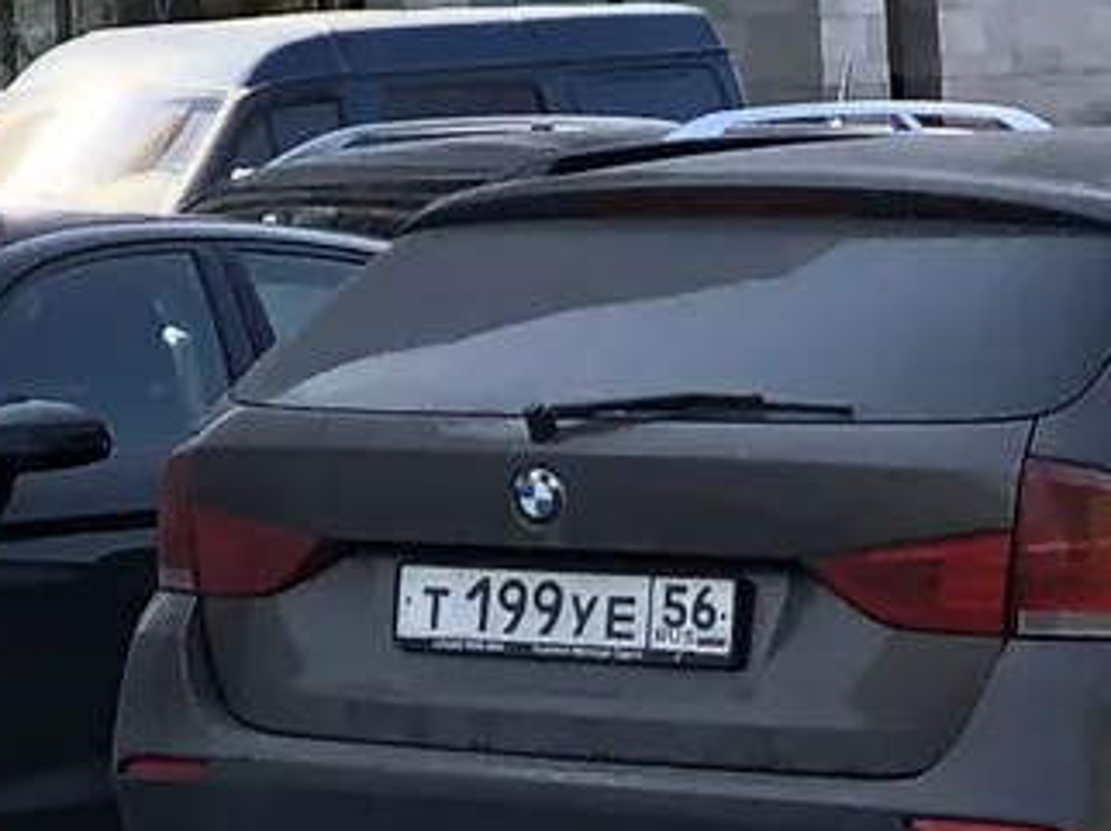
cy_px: -355
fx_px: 6703
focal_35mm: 209
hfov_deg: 7.9
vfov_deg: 7.0
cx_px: -2477
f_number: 1.8
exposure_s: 1/407
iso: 20
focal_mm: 4
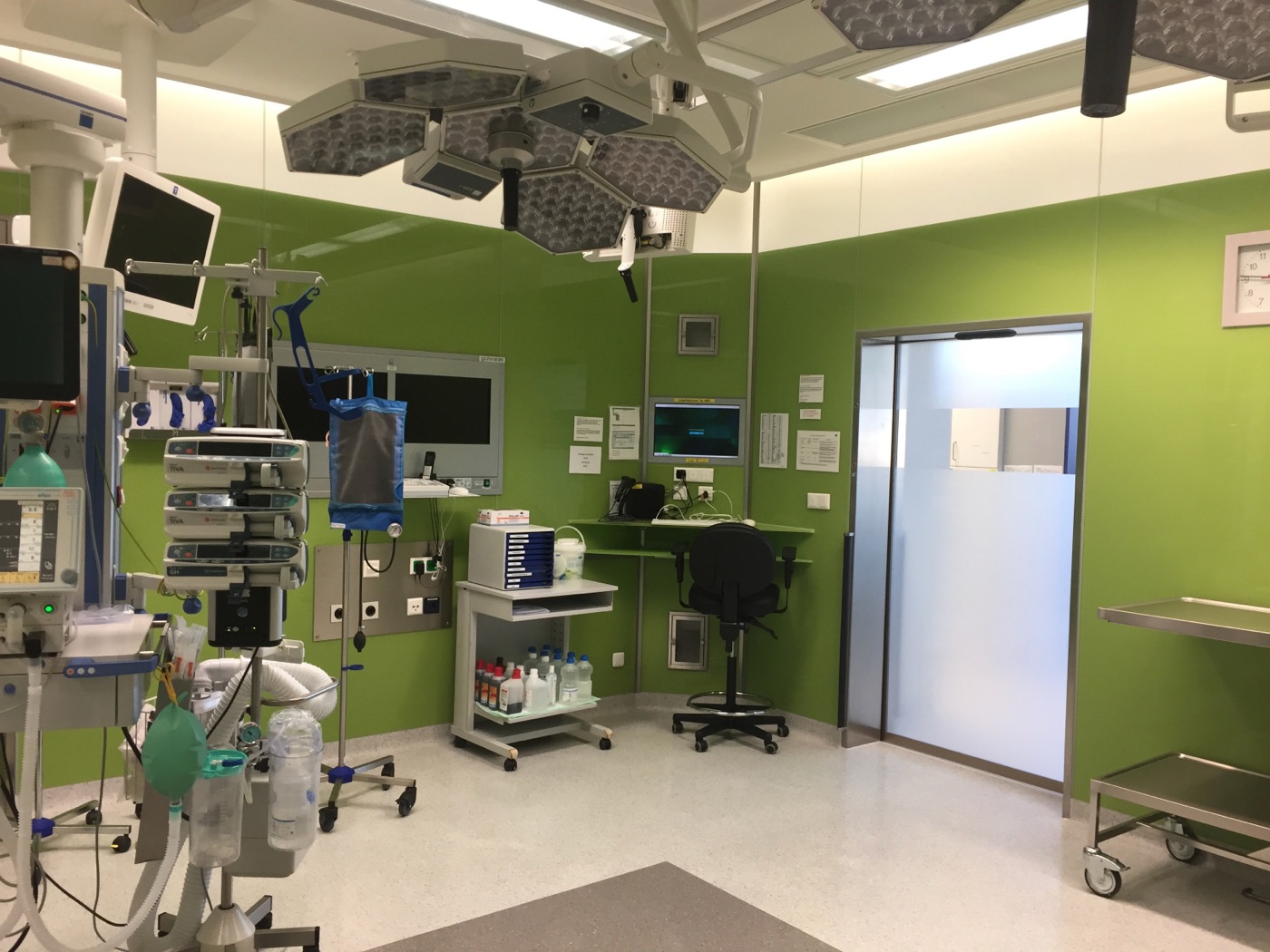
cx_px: 635
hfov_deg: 61.7
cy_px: 476
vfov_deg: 48.2
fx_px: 1064
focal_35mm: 29
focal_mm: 4.15
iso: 32
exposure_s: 1/33
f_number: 2.2
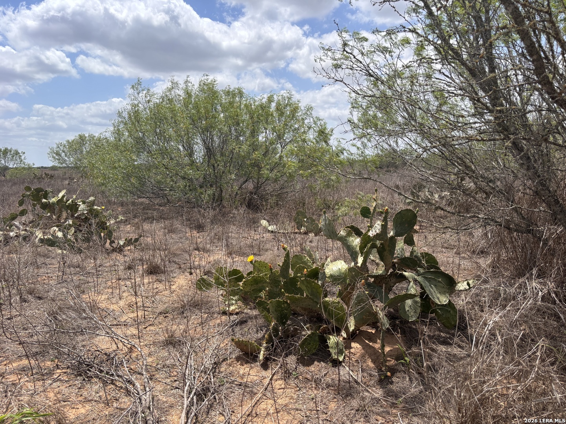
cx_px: 283
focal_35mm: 26
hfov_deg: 67.3
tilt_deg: -7.2
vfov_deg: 53.1
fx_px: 425
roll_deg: +0.4
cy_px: 212
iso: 50
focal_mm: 5.96
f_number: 1.6
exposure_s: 1/4425
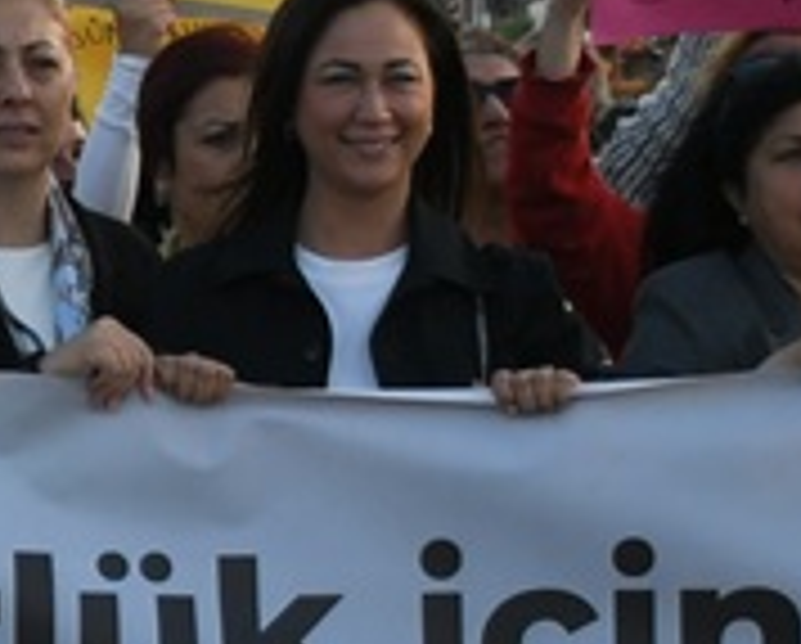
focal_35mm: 330
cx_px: -850
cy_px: 387
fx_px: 7836
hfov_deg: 5.7
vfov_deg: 4.7
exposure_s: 1/250
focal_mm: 30
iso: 100
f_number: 4
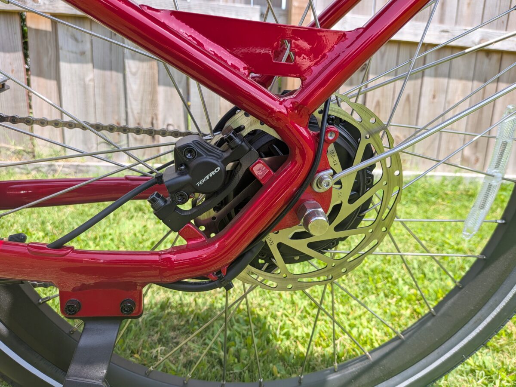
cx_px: 258
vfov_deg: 56.8
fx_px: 358
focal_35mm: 24
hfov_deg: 71.6
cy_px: 194
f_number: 1.7
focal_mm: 4.53
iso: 30
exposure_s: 1/389
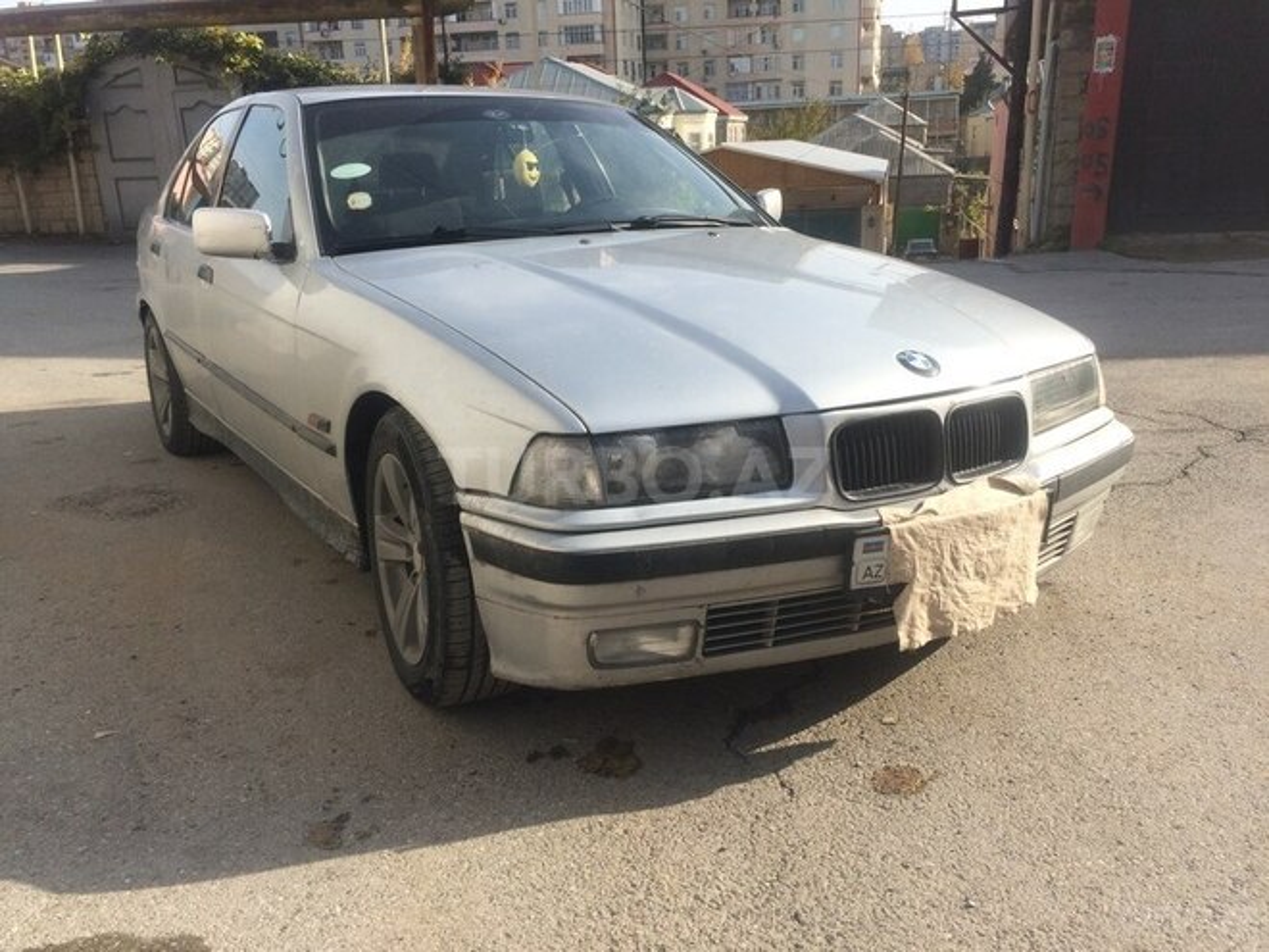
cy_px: 476
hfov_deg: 61.7
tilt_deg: -17.0
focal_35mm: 29
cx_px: 634
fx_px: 1063
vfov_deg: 48.2
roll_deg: +2.0
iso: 32
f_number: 2.2
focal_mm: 4.15
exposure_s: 1/1580
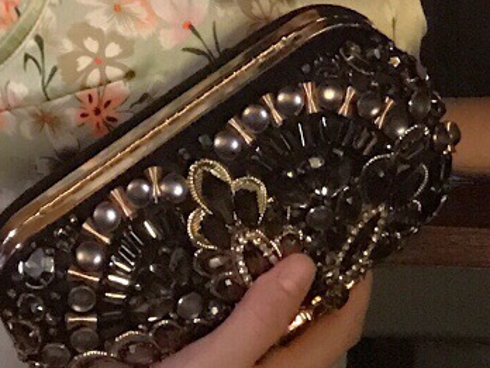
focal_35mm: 162
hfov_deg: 12.1
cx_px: -6
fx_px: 2293
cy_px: -412
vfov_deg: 8.6
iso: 100
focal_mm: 3.99
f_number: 1.8
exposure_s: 1/5
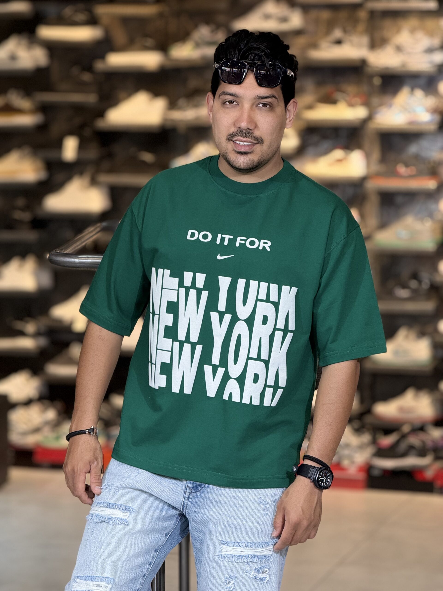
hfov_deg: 12.3
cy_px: 296
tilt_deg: -5.6
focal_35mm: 120
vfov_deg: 16.4
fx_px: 2048
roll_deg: -0.6
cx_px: 222
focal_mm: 15.66
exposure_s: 1/100
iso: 160
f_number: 2.8
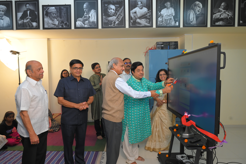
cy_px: 82
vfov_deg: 53.1
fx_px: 164
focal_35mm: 24
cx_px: 123
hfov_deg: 73.8
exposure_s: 1/200
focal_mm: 24
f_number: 5.6
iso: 1250
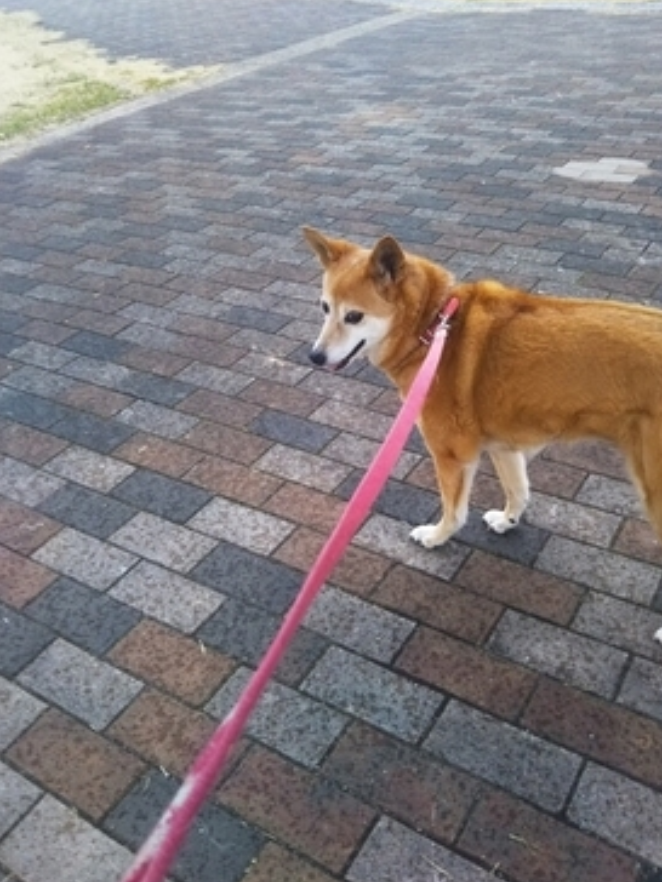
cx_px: 339
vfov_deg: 55.3
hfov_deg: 42.9
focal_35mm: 33
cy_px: 410
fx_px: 841
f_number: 2.2
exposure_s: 1/120
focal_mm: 4
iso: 100
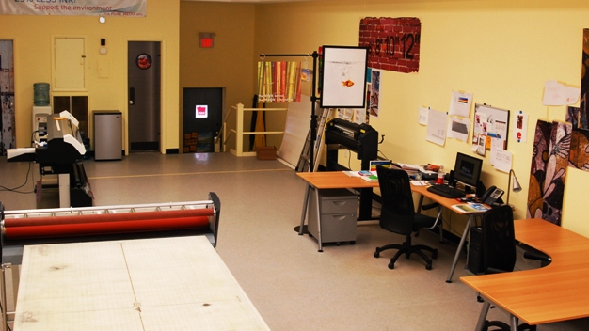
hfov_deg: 45.5
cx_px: 294
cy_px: 145
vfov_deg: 26.5
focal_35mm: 45
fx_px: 703
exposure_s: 1/60
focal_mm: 28
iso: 640
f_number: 5.6
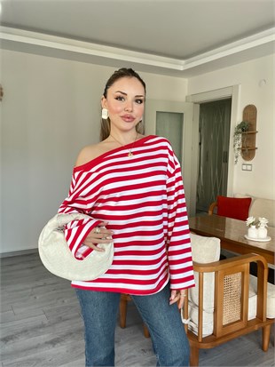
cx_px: 138
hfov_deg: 46.8
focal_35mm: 30
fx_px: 318
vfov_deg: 59.9
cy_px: 184
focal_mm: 2.71
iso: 100
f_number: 2.2
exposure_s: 1/118
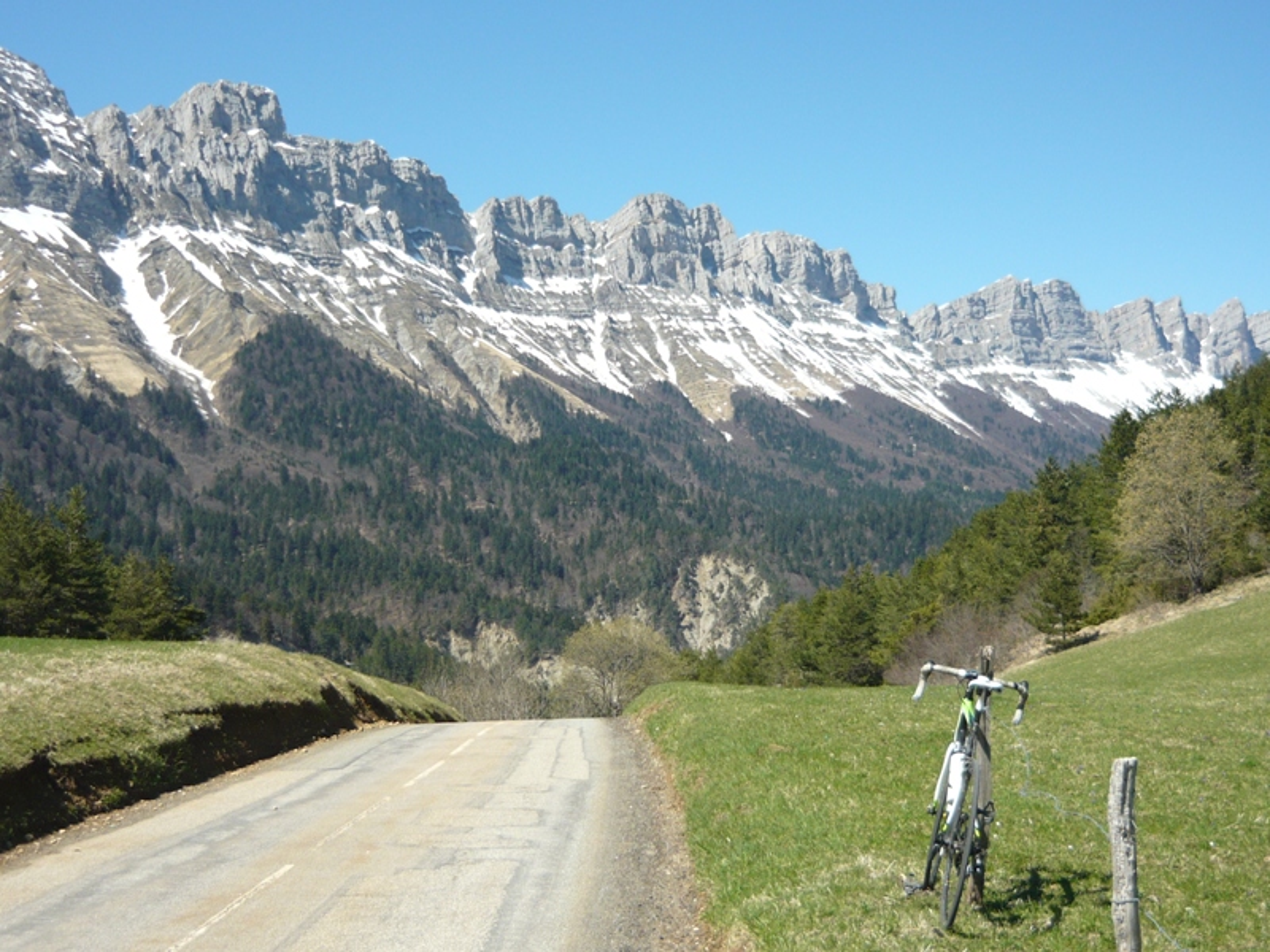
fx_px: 1688
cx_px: 635
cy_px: 476
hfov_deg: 41.2
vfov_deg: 31.5
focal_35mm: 46
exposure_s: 1/160
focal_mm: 6
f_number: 8
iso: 100
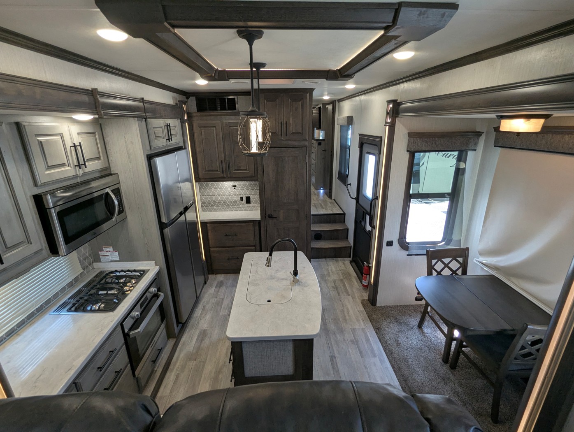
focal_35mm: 16
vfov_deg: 78.2
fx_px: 266
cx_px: 287
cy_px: 216
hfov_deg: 94.4
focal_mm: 2.35
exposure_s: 1/50
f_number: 2.2
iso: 153
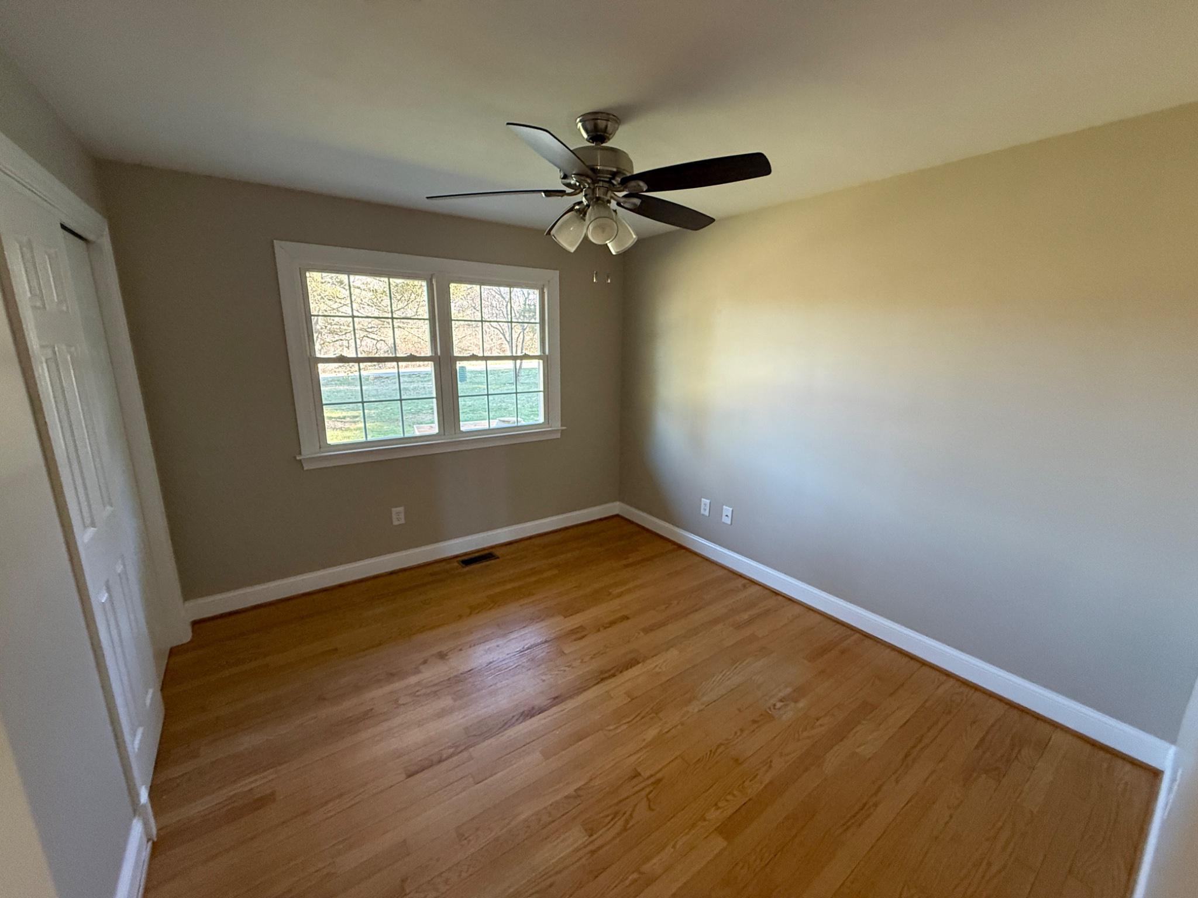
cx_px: 599
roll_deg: -0.7
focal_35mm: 14
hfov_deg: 102.1
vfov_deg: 85.7
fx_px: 485
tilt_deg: -11.9
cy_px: 449
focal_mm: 2.22
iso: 400
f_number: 2.2
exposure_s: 1/73
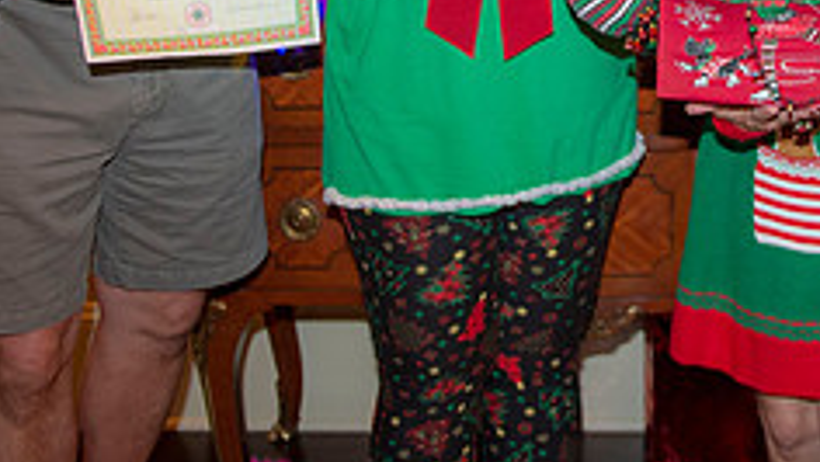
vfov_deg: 15.9
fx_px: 1566
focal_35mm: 72
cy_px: -135
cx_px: 775
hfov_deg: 28.0
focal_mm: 28
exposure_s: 1/125
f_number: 2.8
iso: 1600
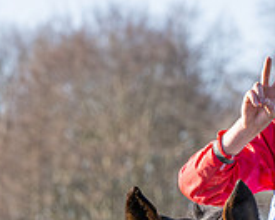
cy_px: 386
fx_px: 3638
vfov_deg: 3.4
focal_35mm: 447
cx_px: 196
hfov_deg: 4.3
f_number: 5
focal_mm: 97
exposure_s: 1/1250
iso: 400
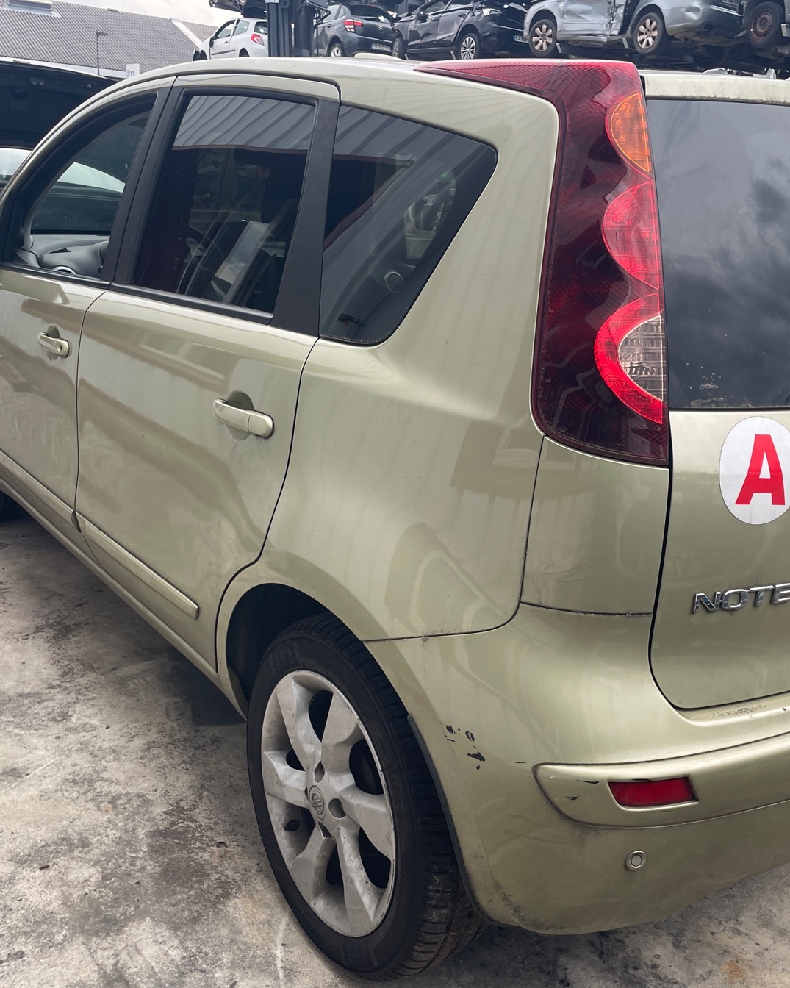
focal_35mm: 34
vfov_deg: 52.8
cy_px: 494
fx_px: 994
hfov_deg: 43.1
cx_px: 479
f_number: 1.6
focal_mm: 4.2
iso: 50
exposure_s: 1/121
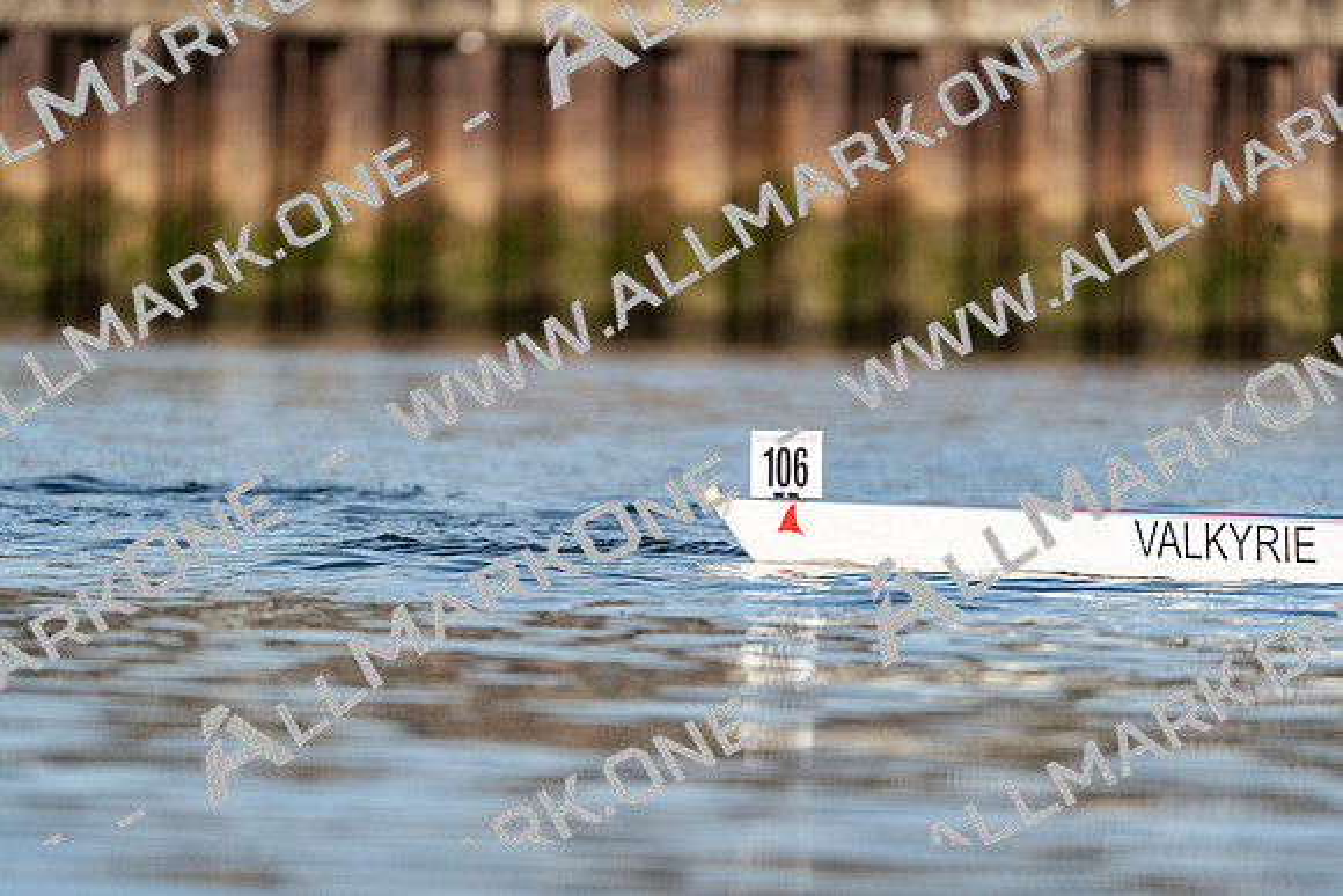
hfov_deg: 3.4
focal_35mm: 600
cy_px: 448
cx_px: 672
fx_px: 22388
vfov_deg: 2.3
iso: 500
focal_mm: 600
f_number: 6.3
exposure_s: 1/2000
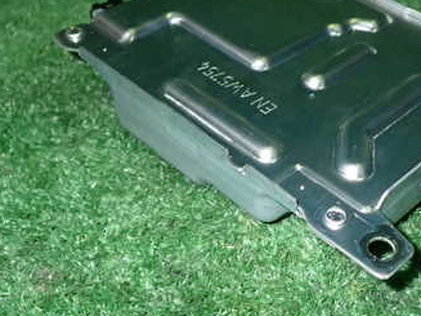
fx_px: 669
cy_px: 117
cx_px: 310
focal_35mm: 55
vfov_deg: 26.5
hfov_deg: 34.3
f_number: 6.3
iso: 320
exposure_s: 1/30
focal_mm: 5.4
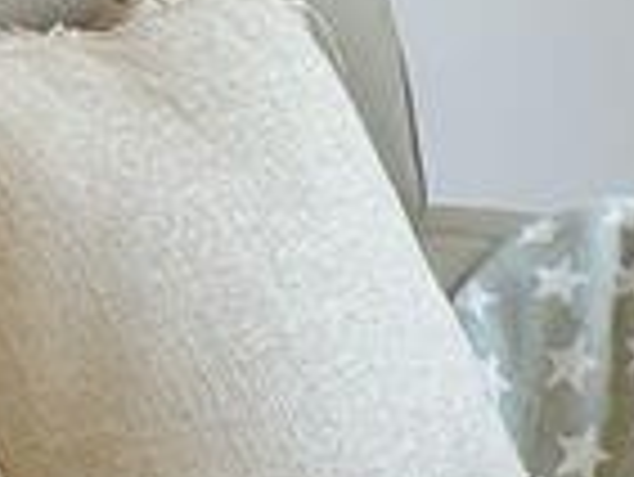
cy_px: 540
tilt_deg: -11.3
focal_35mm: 349
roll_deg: +0.9
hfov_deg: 5.4
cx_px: 1812
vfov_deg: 4.3
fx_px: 6397
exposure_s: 1/230
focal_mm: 6.76
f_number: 1.78
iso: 64
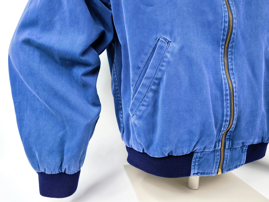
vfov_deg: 56.8
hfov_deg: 71.6
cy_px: 101
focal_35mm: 24
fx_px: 187
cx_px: 134
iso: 160
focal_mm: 6.92
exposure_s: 1/100
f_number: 1.9
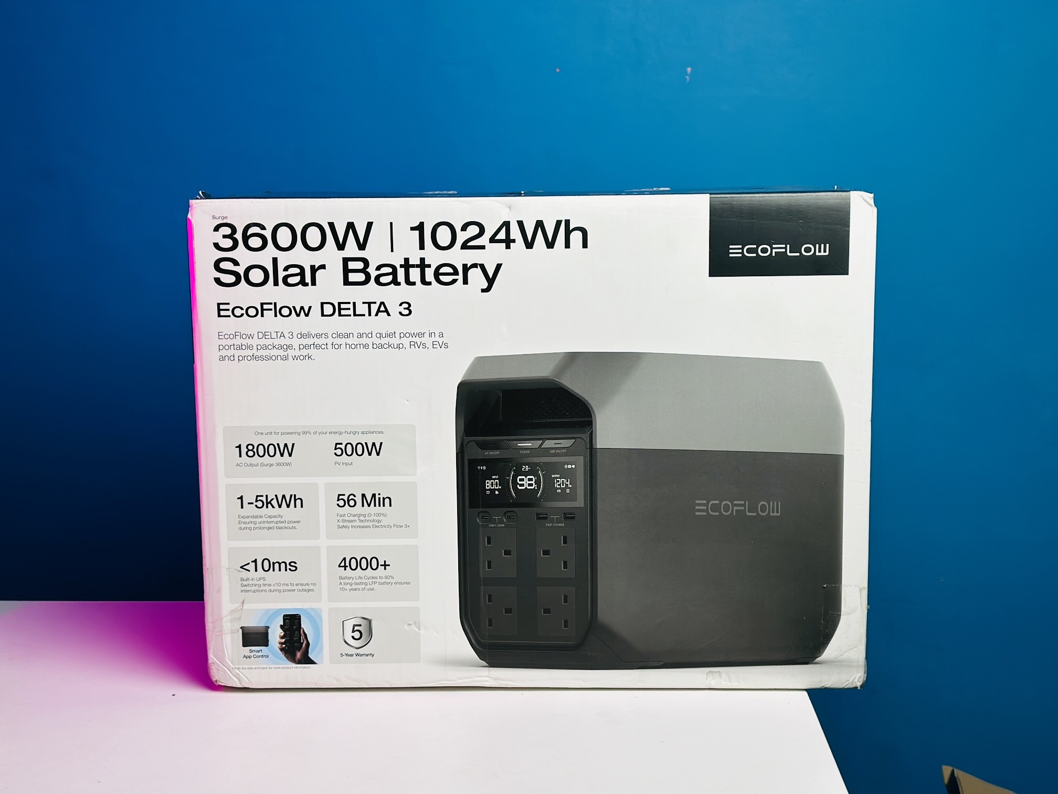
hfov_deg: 39.7
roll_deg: +0.4
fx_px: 1467
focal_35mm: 48
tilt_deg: -9.9
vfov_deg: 30.3
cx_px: 529
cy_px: 397
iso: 80
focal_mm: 6.86
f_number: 1.78
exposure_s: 1/50
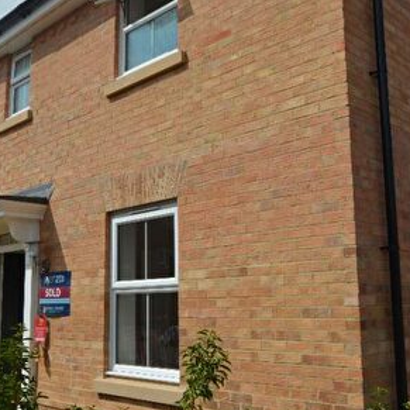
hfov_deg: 39.1
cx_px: 228
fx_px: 576
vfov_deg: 39.2
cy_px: 213
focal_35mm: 43
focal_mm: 14
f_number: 9
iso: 100
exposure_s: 1/320
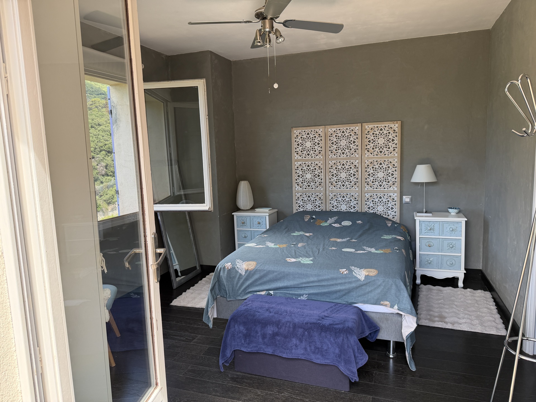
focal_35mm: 24
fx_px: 372
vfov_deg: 56.8
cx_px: 268
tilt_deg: -7.6
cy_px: 201
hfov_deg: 71.6
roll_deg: +1.8
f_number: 1.78
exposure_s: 1/339
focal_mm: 6.76
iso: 100
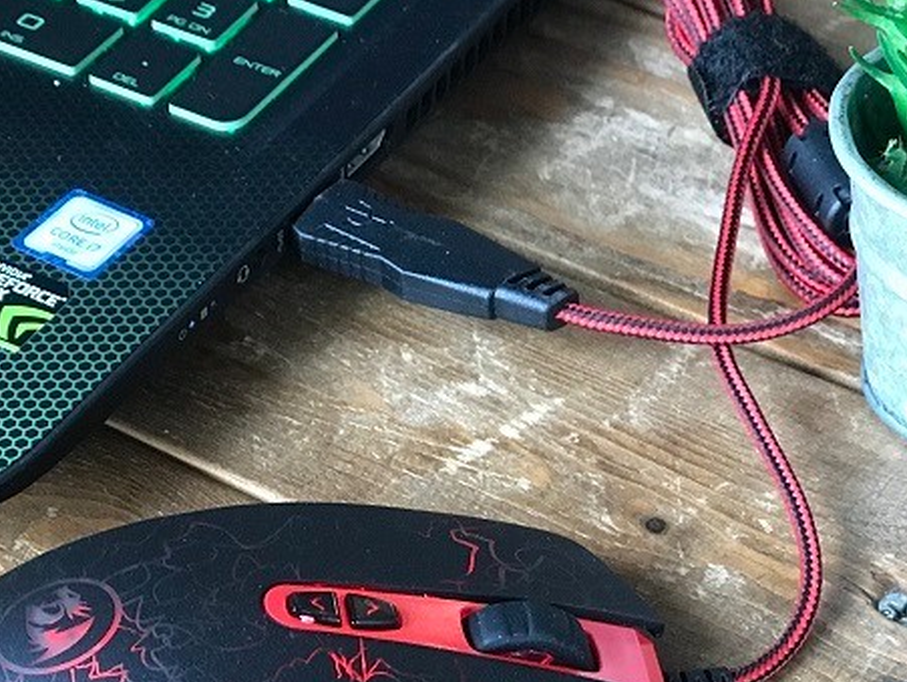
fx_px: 2648
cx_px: 378
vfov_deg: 14.6
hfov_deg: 19.4
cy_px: 521
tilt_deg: -45.2
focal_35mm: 101
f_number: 2.8
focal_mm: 6.6
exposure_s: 1/50
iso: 160
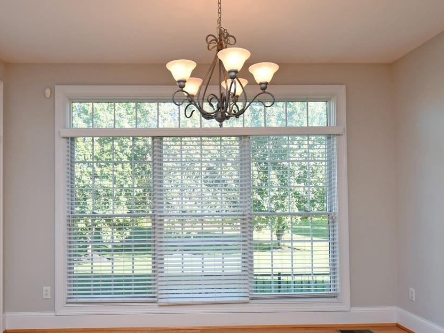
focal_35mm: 26
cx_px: 184
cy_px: 192
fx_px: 333
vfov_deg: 52.8
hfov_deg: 66.8
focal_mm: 10
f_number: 4.5
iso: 200
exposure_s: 1/100
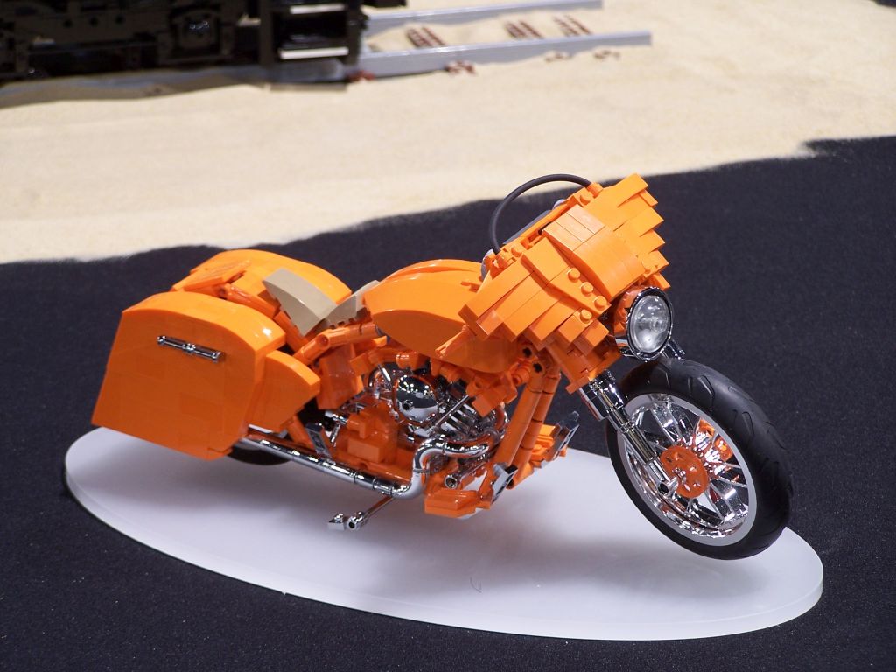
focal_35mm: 139
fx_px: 3598
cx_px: 448
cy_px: 336
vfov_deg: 10.7
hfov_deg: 14.2
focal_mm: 23.1
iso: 80
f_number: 3.2
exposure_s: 1/6
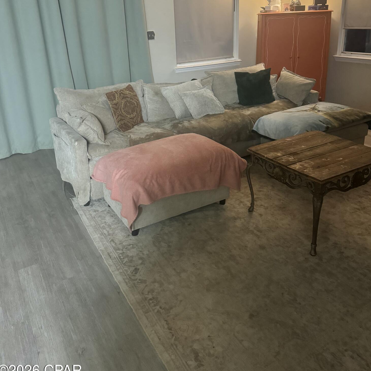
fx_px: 352
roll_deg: +2.9
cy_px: 140
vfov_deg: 55.0
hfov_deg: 55.6
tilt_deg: -19.8
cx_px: 186
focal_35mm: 29
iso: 1000
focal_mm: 6.76
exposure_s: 1/40
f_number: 1.78
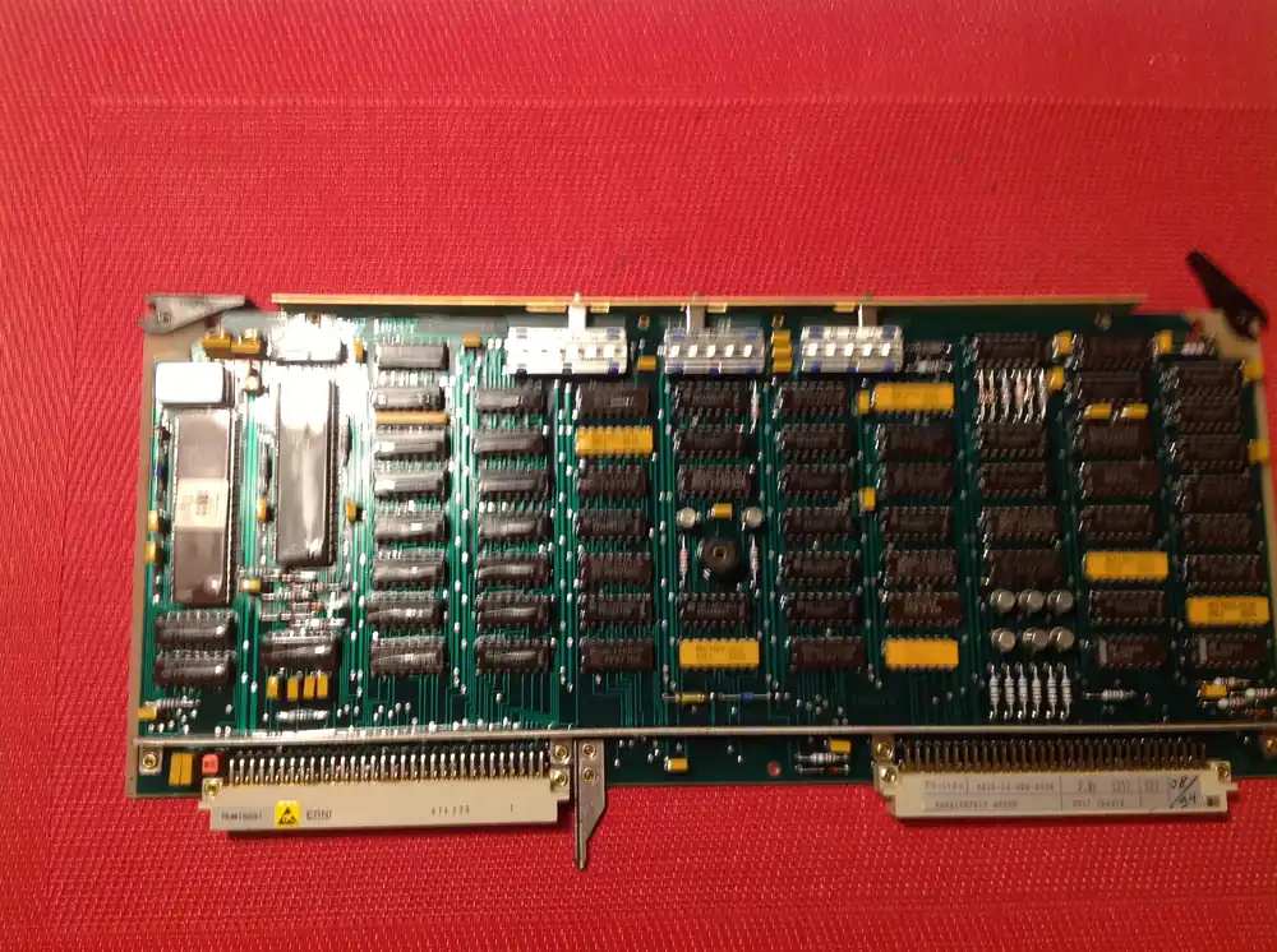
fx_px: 1289
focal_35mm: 35
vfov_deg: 40.6
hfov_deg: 52.7
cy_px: 476
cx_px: 638
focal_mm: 4.28
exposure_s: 1/15
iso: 200
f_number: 2.4
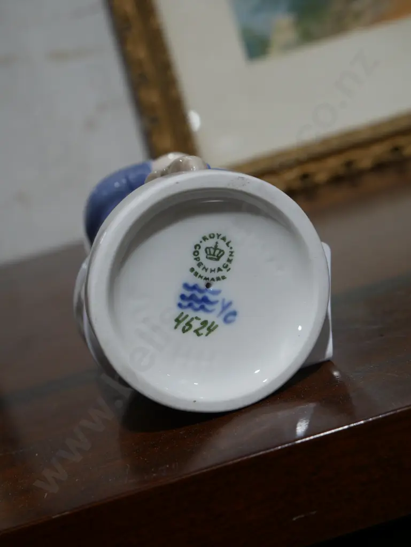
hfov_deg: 29.1
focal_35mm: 50
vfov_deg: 38.2
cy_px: 274
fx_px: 791
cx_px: 206
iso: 320
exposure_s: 1/60
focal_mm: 25
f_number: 5.3
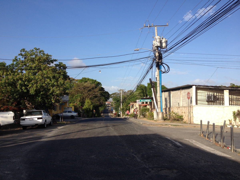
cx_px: 120
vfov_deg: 40.7
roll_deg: +0.1
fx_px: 243
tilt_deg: -0.6
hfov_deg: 52.6
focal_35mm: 35
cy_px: 90
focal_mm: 4.28
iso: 50
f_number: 2.4
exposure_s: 1/1416
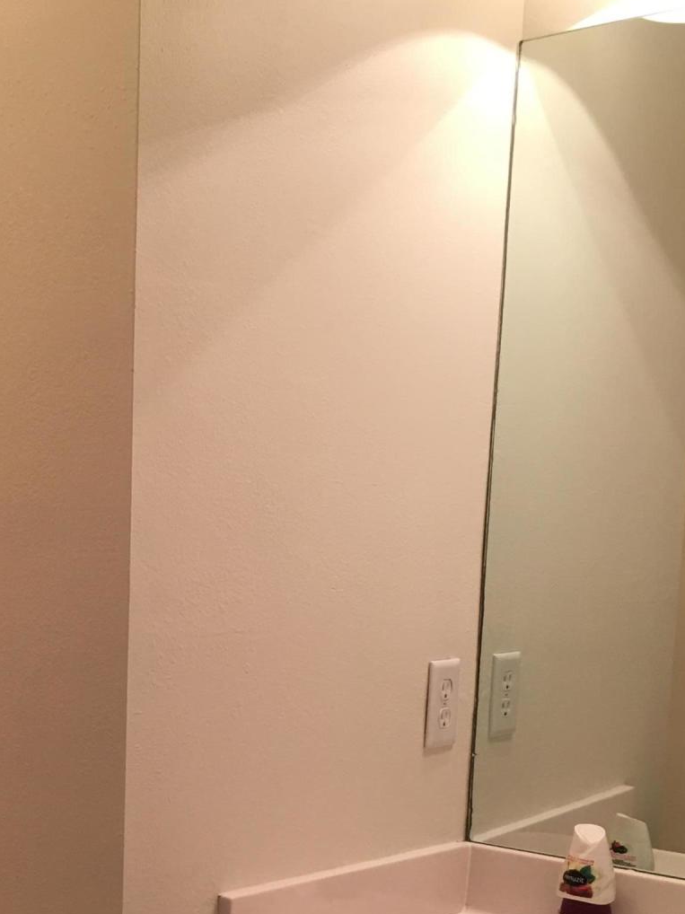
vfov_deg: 32.6
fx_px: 1505
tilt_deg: -7.5
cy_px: 769
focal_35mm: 57
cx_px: 111
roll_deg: -1.6
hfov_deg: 25.1
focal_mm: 4.15
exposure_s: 1/30
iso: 40
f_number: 2.2
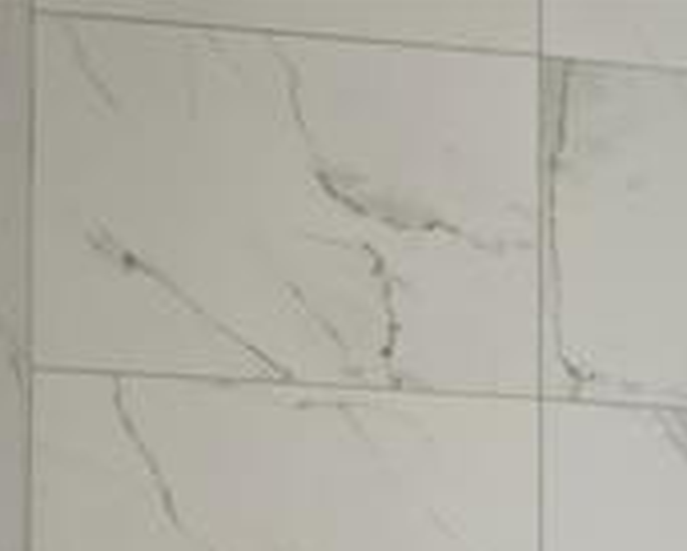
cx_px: 916
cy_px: 1361
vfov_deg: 12.8
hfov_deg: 19.4
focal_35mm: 90
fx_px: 1831
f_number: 8
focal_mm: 16
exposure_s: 1/200
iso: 250
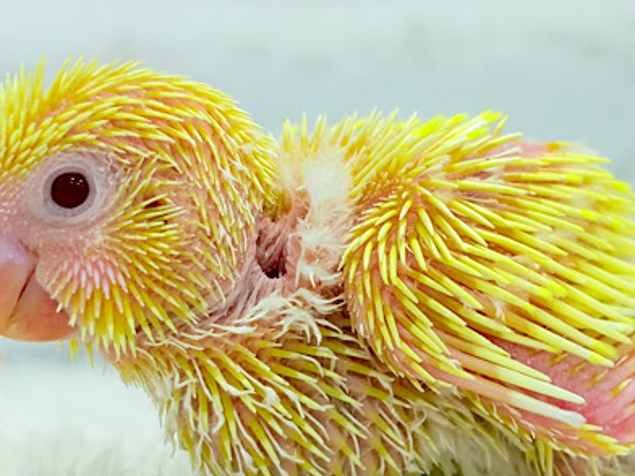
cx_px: 321
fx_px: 1559
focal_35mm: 85
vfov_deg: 17.3
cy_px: 290
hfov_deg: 23.0
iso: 32
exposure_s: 1/50
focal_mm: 5.96
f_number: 1.6
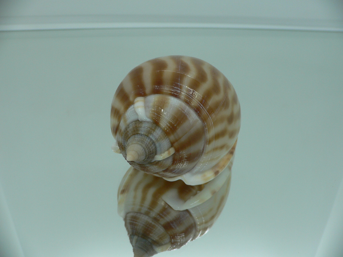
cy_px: 128
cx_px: 172
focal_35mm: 35
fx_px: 347
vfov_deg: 40.7
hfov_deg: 52.6
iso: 80
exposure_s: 1/60
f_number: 2.8
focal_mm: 4.6
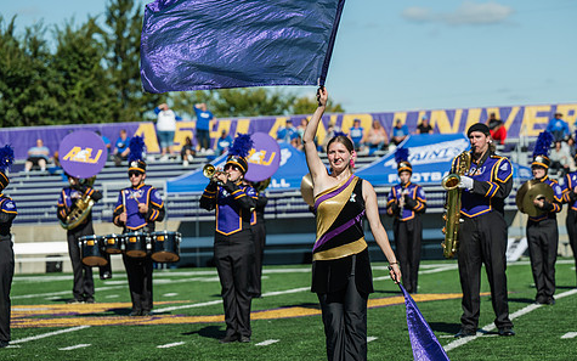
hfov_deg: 14.6
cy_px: 187
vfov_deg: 9.2
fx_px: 2249
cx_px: 318
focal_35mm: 143
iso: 100
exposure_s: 1/1600
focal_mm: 115
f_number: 3.5
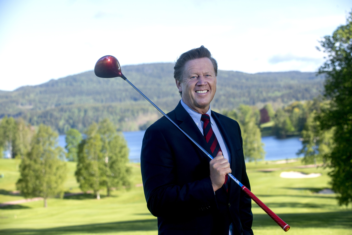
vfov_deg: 14.0
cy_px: 118
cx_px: 176
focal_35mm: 98
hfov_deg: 20.8
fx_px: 959
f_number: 7.1
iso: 160
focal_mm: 98
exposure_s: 1/250
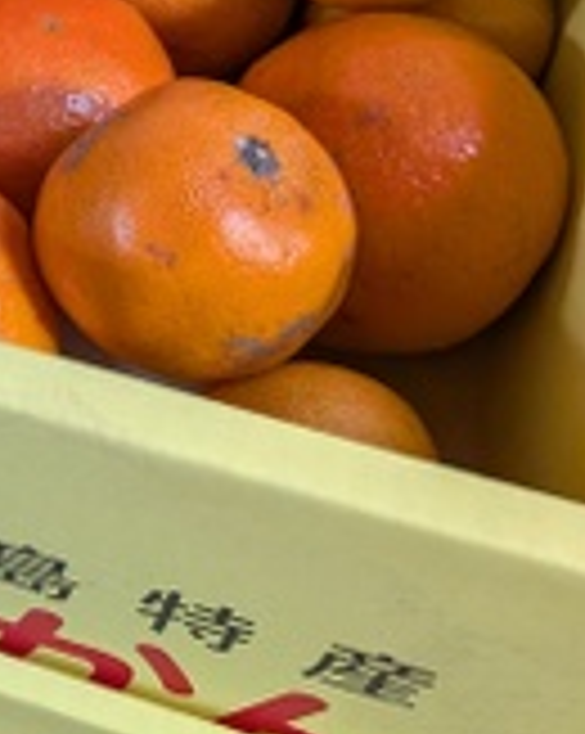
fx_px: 1496
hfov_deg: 19.7
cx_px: -252
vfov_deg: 27.0
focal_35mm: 69
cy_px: 140
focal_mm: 4.53
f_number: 1.7
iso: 801
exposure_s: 1/120
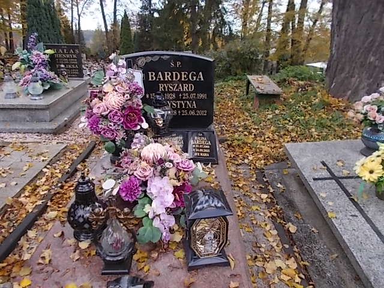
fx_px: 288
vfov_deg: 53.1
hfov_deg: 67.3
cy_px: 144
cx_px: 192
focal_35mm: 26
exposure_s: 1/125
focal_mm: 4.6
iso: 80
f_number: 3.2
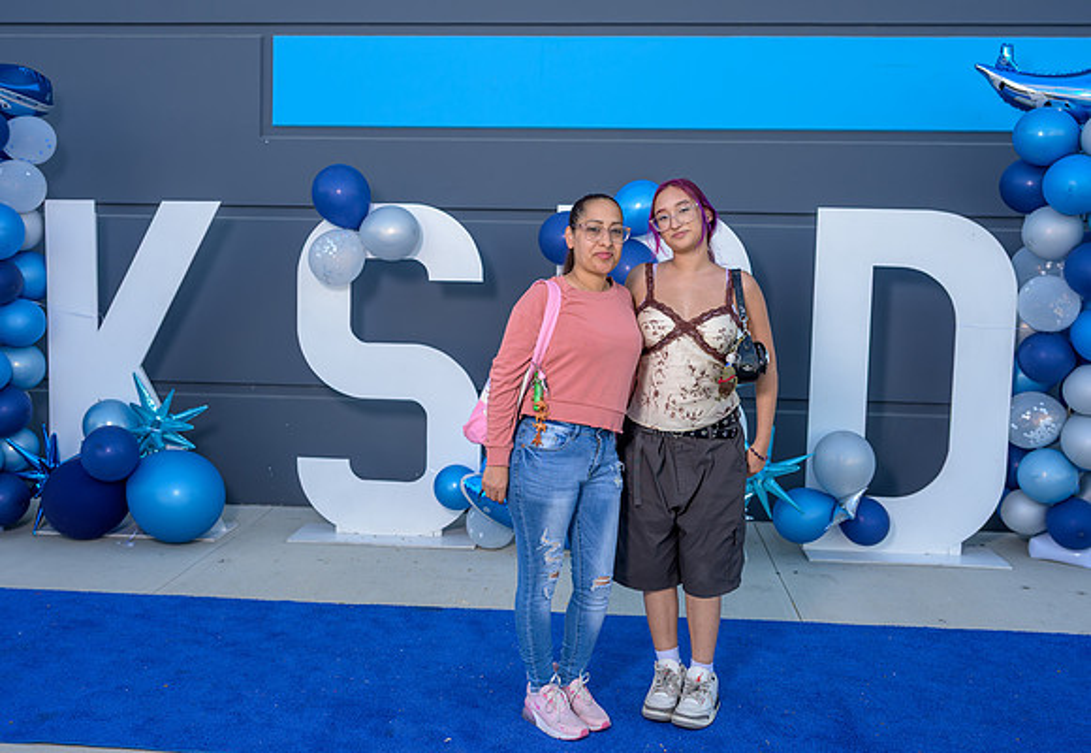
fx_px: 1091
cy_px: 331
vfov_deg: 38.0
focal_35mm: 36
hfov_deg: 53.1
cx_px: 543
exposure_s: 1/200
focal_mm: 30
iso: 100
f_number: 4
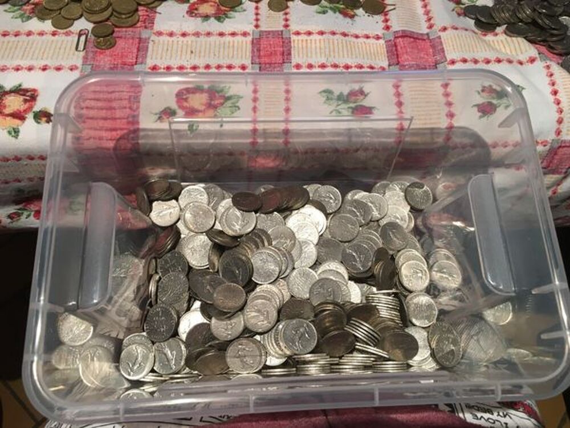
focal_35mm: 29
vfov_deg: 48.2
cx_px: 285
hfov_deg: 61.7
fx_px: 478
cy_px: 214
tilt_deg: -57.8
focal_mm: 4.15
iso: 100
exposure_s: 1/33
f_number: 2.2
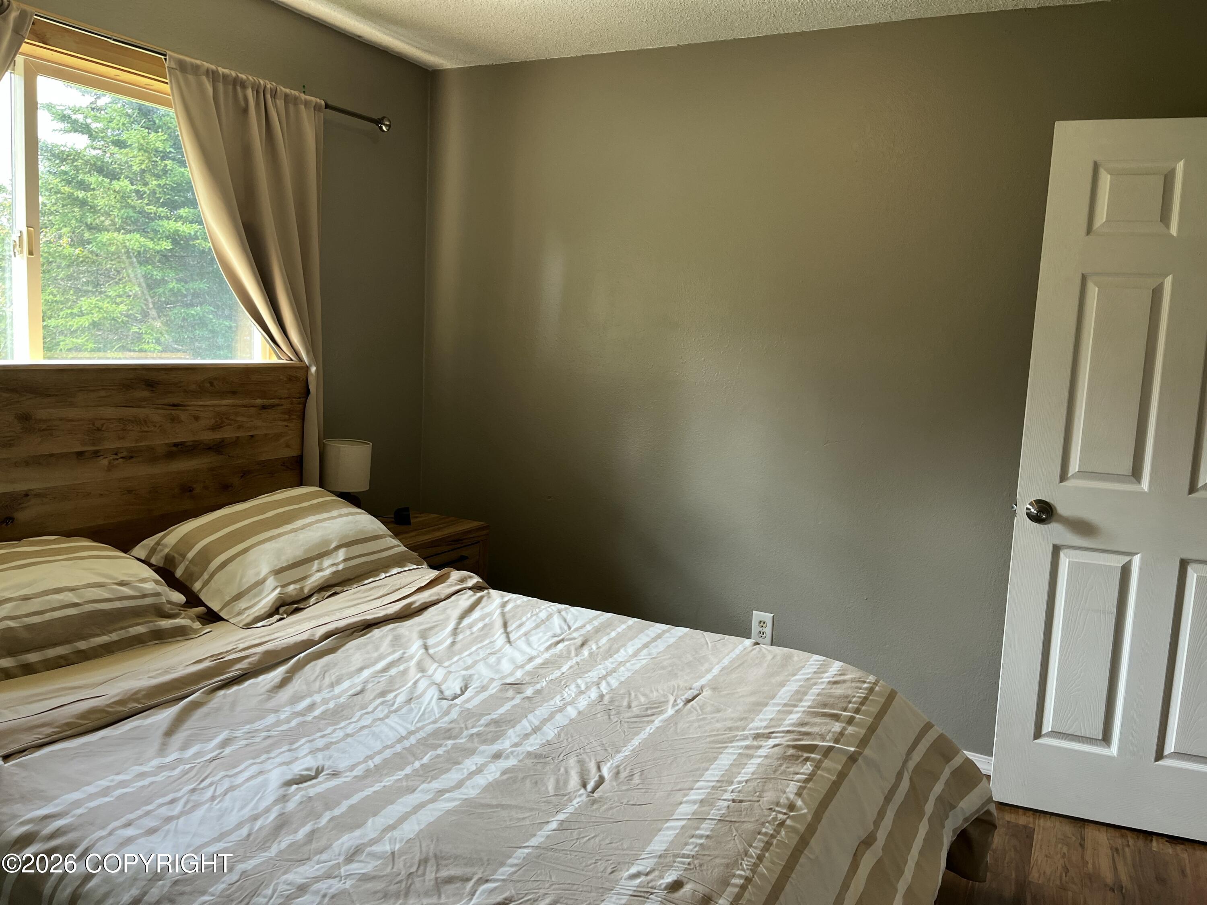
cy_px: 452
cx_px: 604
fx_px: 907
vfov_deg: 53.1
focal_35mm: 26
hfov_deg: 67.3
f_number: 1.6
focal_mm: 5.1
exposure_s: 1/120
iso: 64
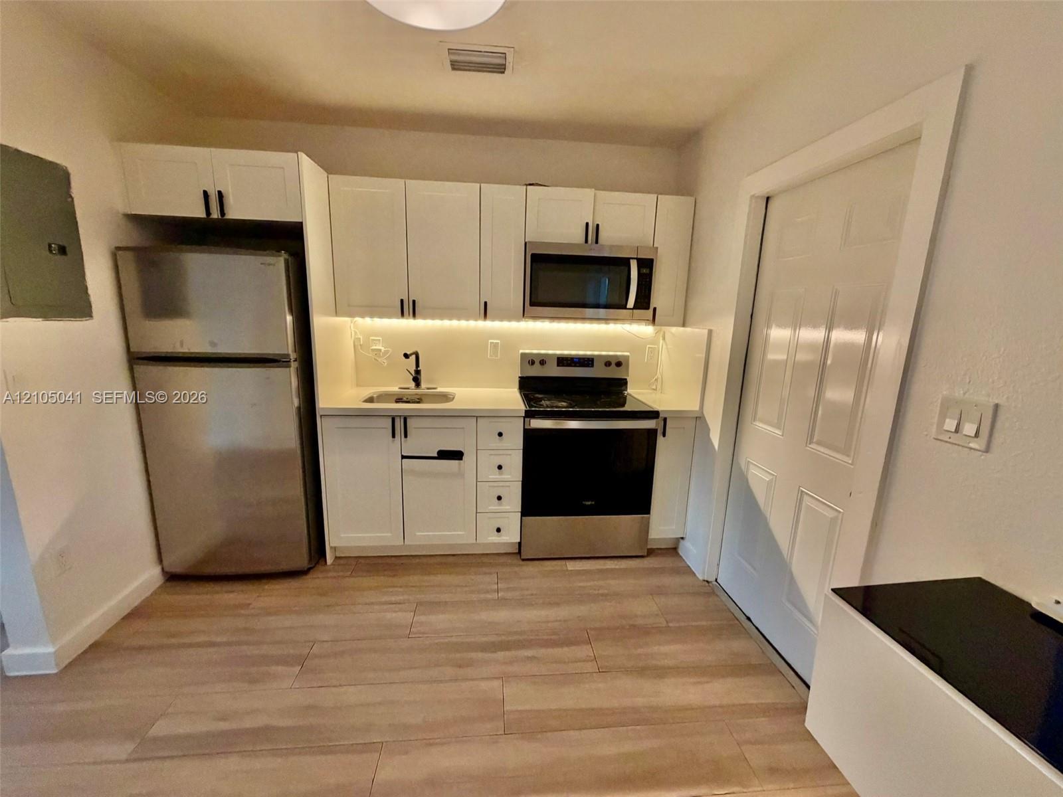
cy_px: 398
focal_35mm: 14
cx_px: 532
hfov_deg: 102.1
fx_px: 430
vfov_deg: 85.7
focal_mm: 2.22
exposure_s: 1/60
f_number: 2.2
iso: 500
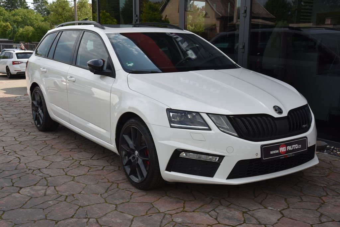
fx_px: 416
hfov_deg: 44.5
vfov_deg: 30.6
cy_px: 114
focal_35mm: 44
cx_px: 170
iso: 500
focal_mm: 44
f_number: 10
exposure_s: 1/400
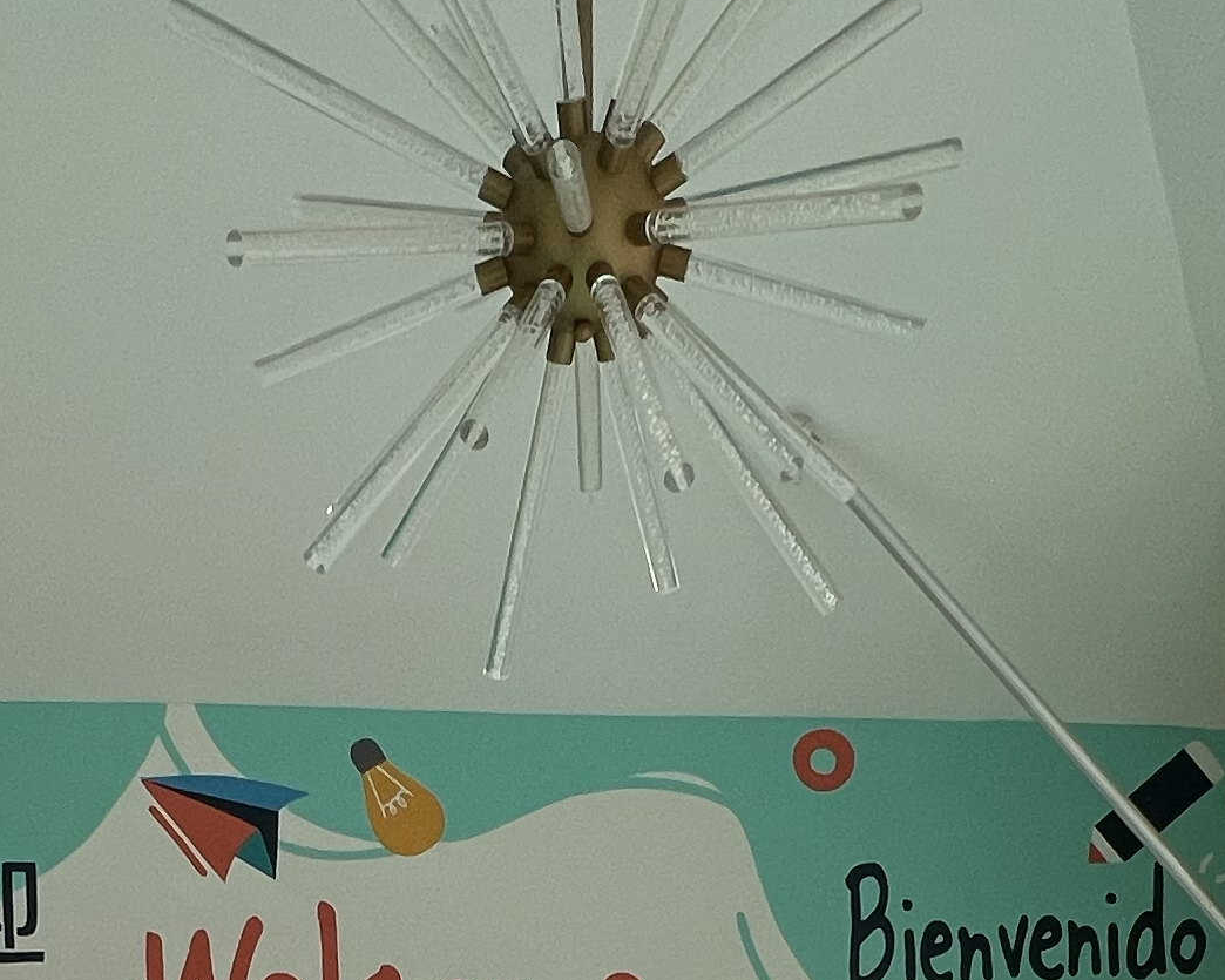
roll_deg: +0.9
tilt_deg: -4.8
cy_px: 1532
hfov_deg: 37.7
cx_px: 431
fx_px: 1776
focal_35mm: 49
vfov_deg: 23.5
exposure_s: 1/40
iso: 64
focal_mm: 1.57
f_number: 1.8
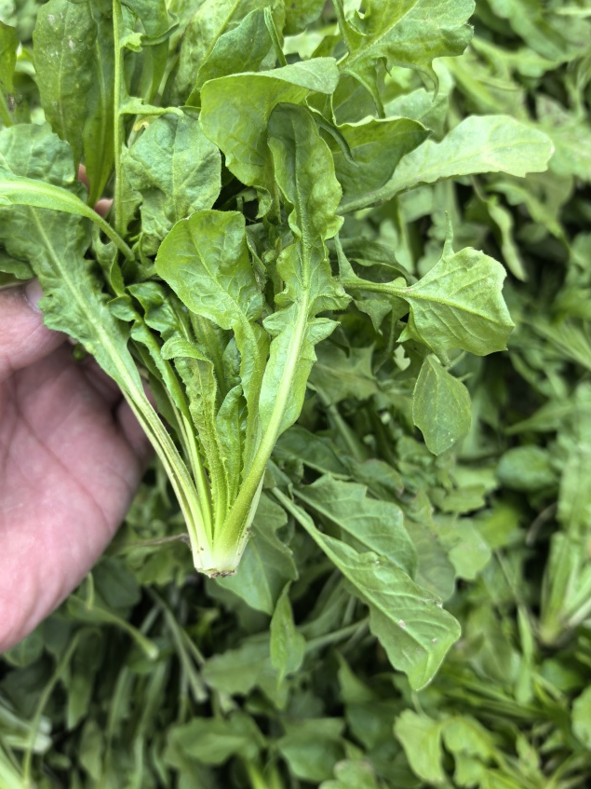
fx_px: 774
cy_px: 383
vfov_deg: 54.0
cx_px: 272
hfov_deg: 41.8
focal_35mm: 34
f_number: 2
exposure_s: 1/1063
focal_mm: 6.98
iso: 400
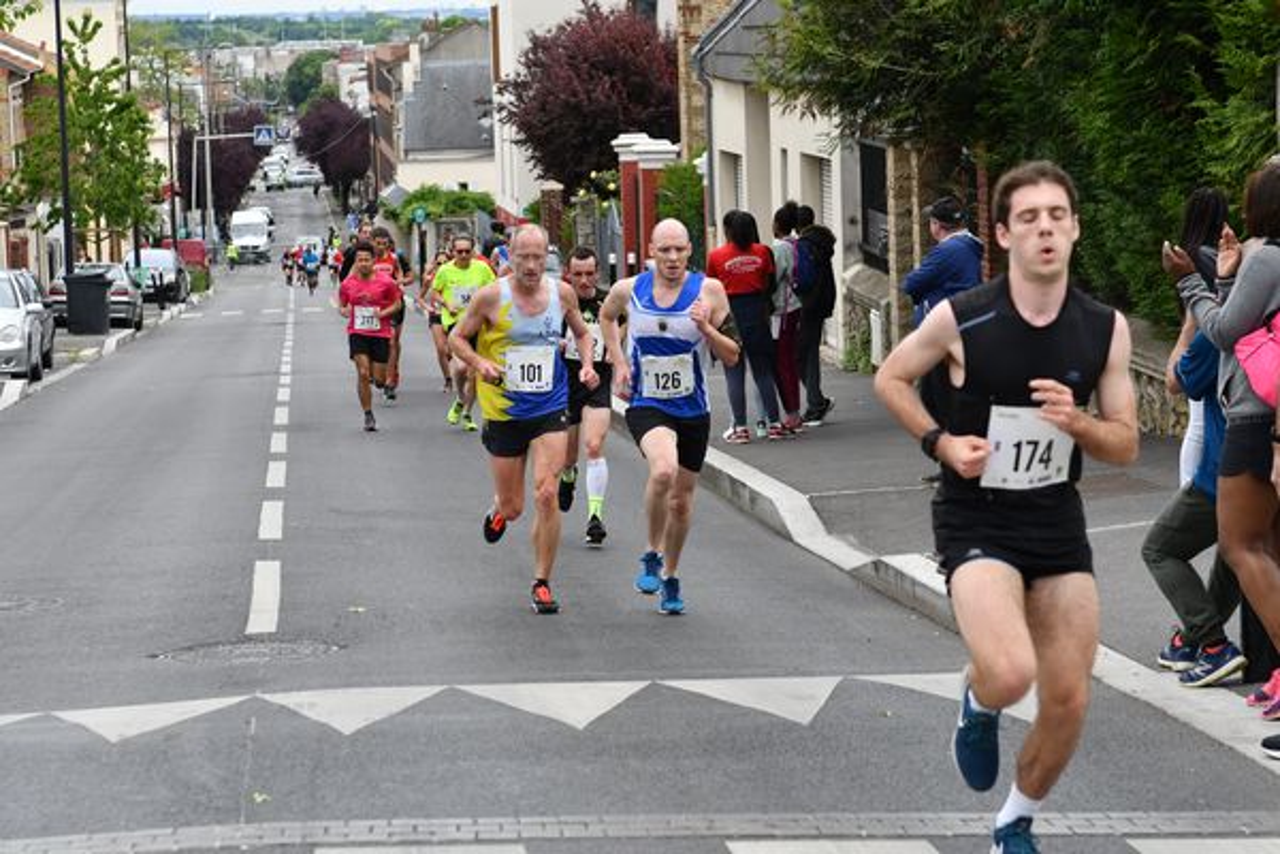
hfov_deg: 19.5
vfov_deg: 13.0
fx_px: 3733
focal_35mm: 105
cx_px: 640
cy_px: 427
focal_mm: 70
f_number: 5
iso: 400
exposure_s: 1/1250
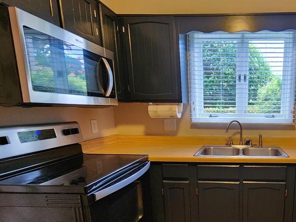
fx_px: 180
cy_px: 150
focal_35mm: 21
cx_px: 231
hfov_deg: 72.1
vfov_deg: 61.6
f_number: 2.2
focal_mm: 2.2
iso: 320
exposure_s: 1/30
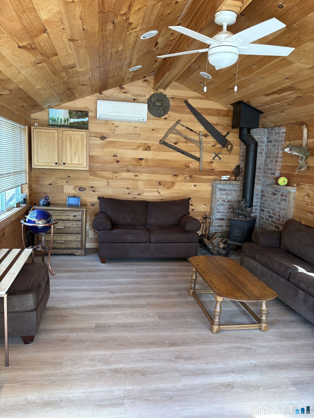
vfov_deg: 67.3
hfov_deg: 53.1
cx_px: 157
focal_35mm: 26
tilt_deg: -8.4
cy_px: 209
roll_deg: -2.8
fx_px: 314
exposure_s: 1/100
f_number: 1.6
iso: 125
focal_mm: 5.96
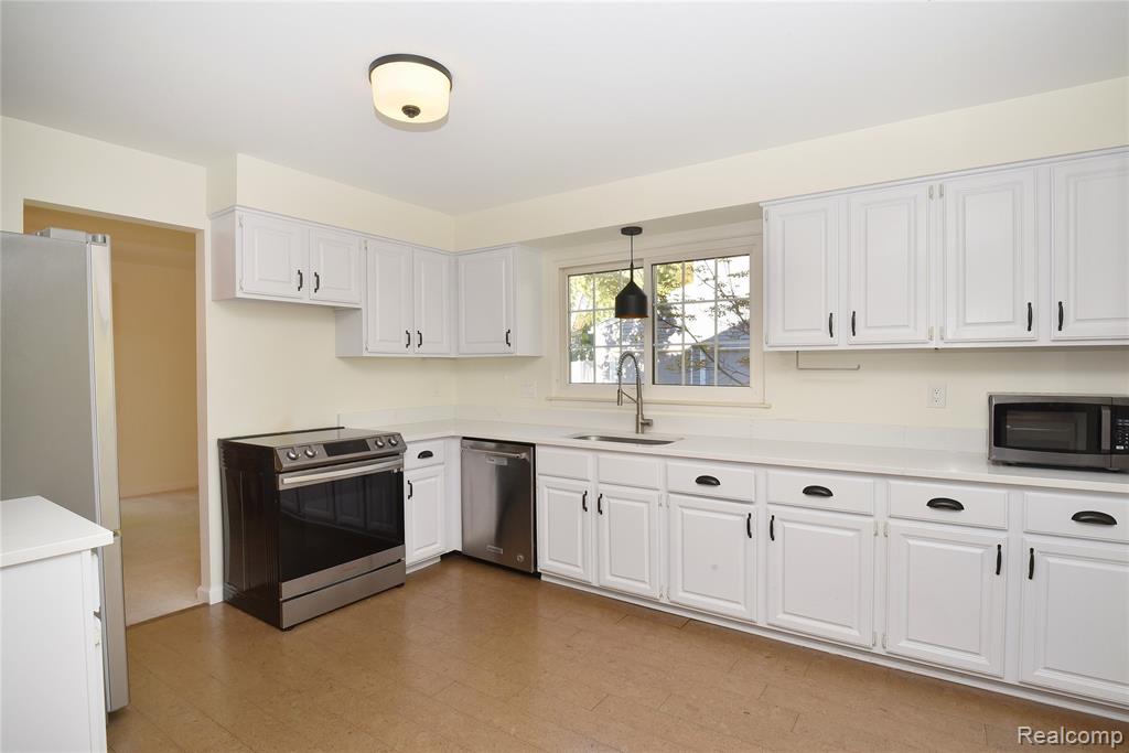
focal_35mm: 17
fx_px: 533
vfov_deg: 70.5
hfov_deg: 93.3
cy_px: 376
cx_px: 564
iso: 800
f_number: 13
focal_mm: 17
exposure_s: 1/60
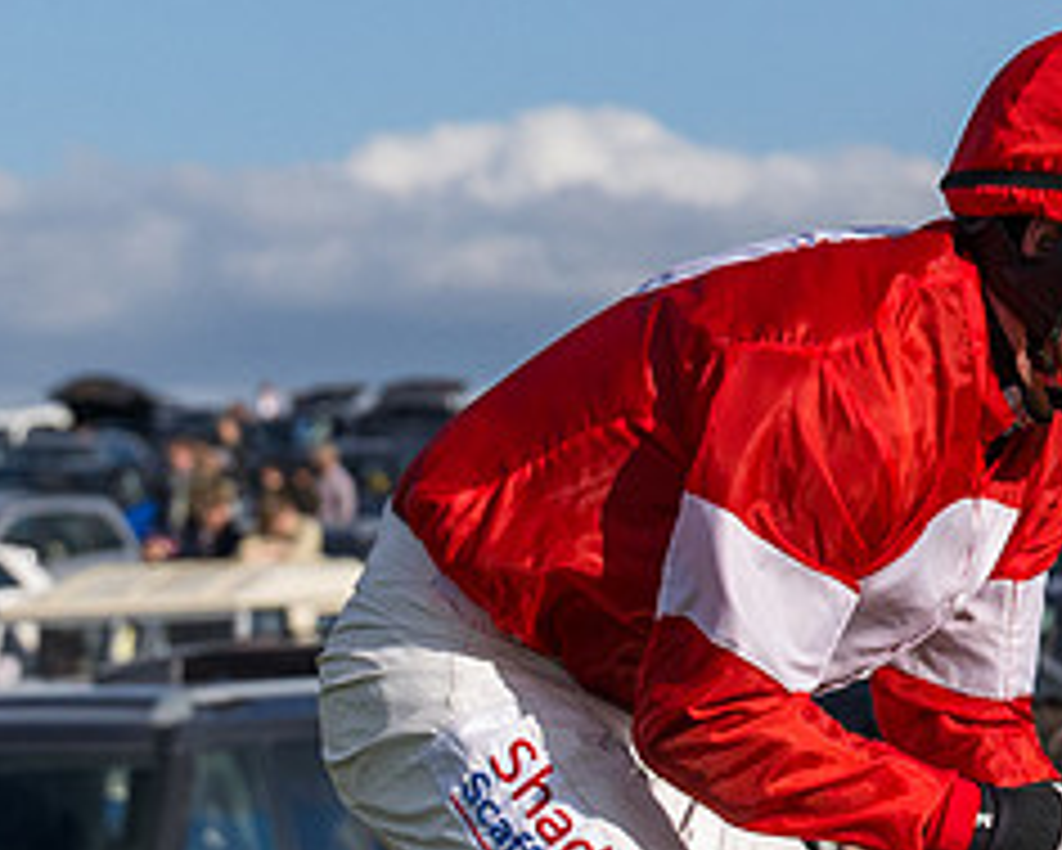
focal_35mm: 411
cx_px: 1265
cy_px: 1266
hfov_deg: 4.7
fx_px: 12924
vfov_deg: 3.8
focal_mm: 70
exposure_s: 1/3200
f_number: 5
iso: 400
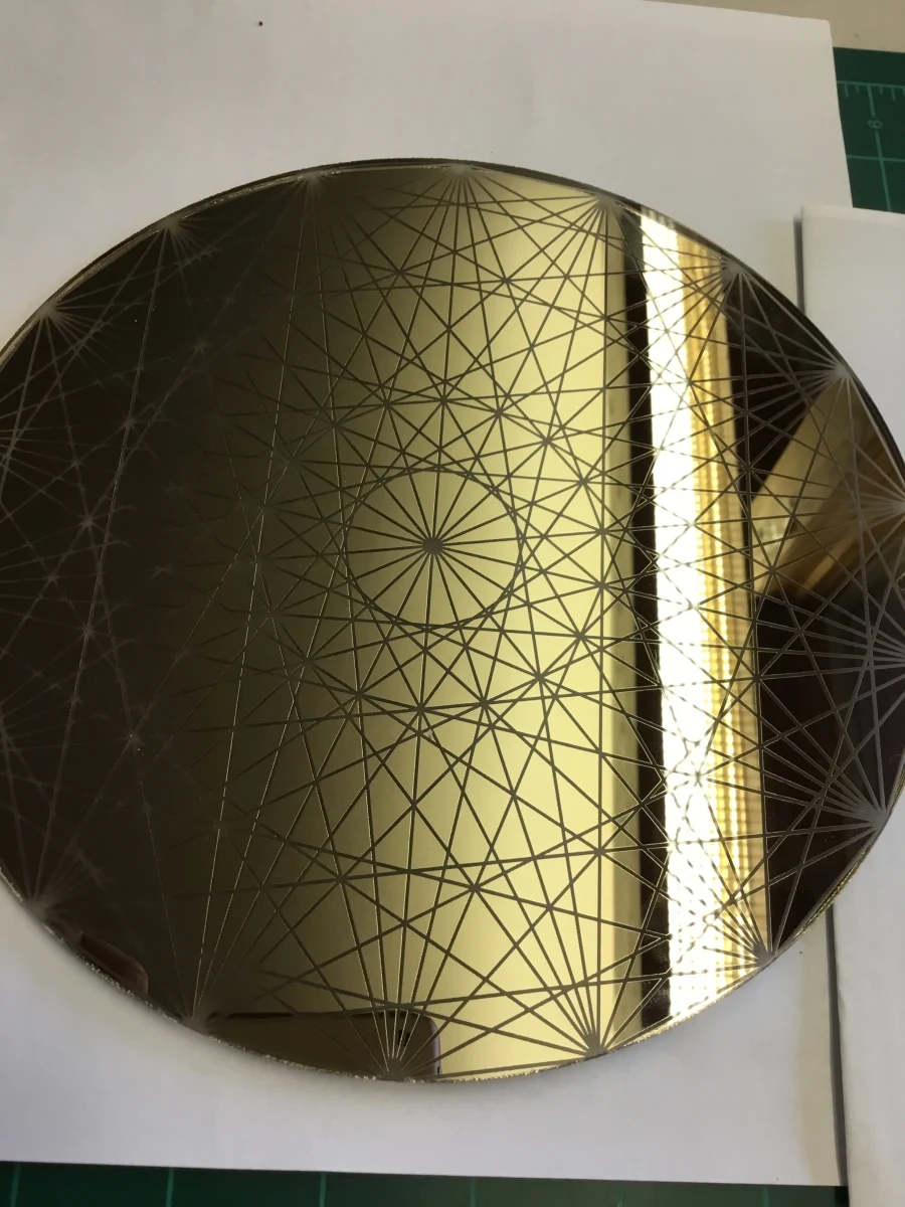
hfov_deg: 45.4
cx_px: 452
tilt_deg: -67.9
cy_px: 604
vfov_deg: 58.4
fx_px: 1081
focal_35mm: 31
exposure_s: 1/30
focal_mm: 3.3
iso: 50
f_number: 2.4
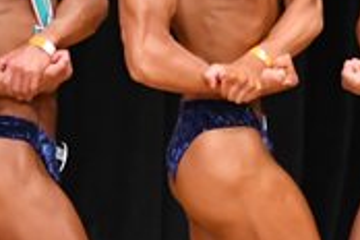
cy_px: 137
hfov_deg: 1.9
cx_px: -47
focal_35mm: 1066
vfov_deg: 1.3
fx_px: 10659
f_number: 5.6
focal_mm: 160
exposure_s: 1/400
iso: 4000
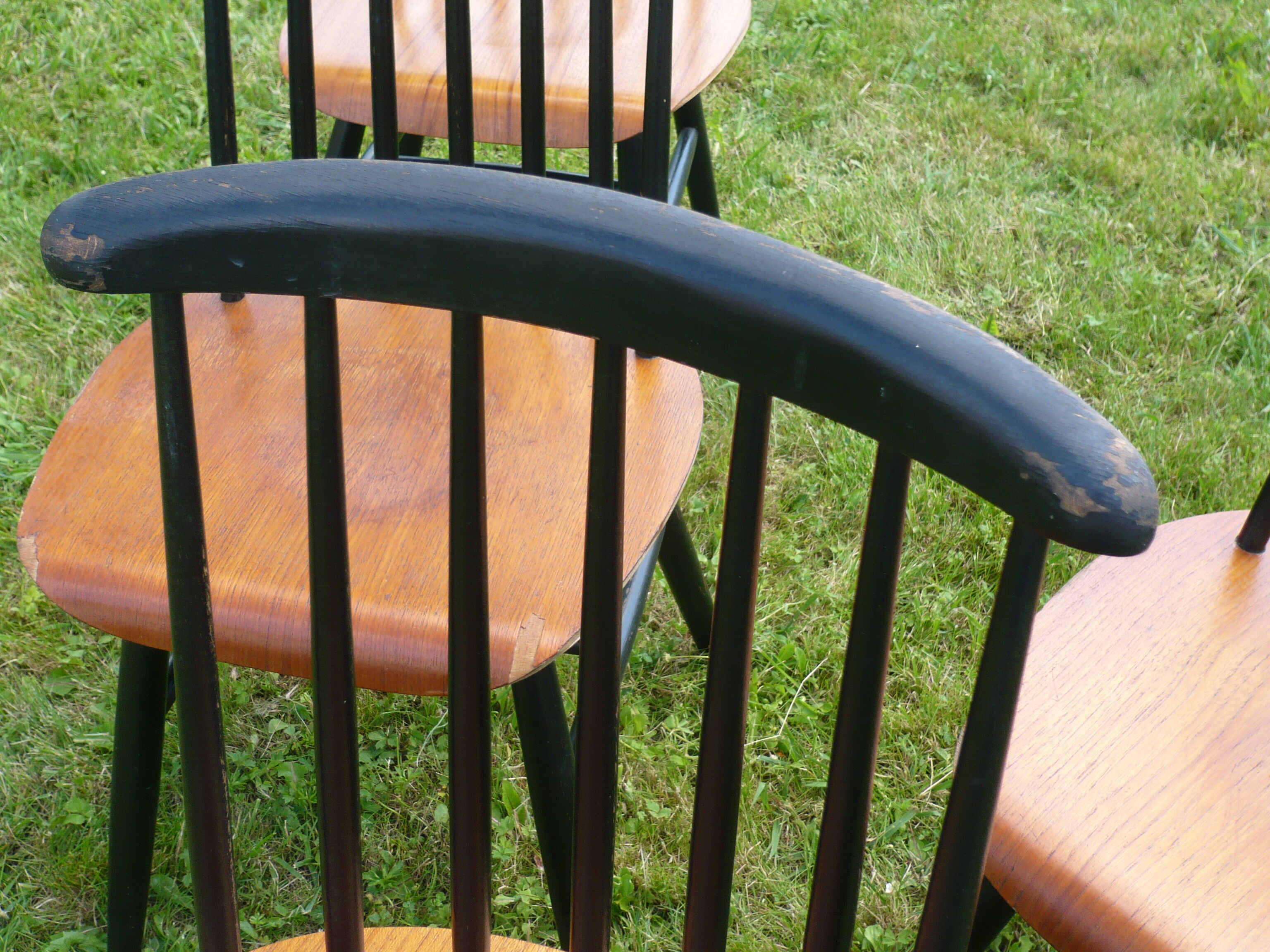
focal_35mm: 43
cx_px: 635
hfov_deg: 43.9
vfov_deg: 33.6
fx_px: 1578
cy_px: 476
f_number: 3.4
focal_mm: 7
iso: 100
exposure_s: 1/160
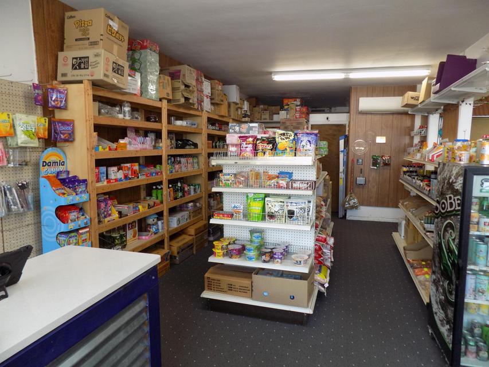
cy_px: 184
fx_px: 325
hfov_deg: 73.9
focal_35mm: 23
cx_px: 244
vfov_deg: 58.9
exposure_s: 1/30
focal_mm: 4
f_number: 3.1
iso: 125
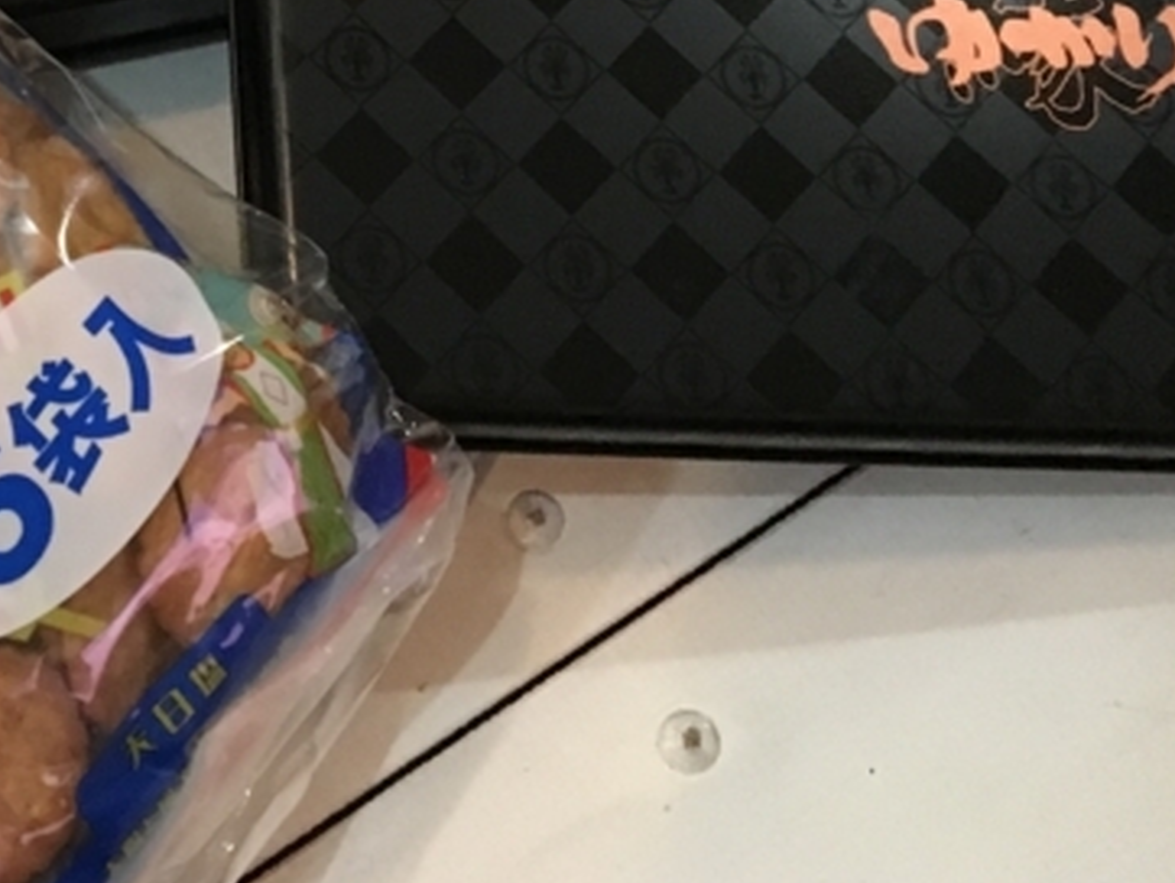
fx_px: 2785
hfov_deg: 22.6
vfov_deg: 17.0
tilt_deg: -65.3
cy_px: -247
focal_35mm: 82
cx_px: -75
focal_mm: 4.15
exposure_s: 1/25
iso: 200
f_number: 2.2
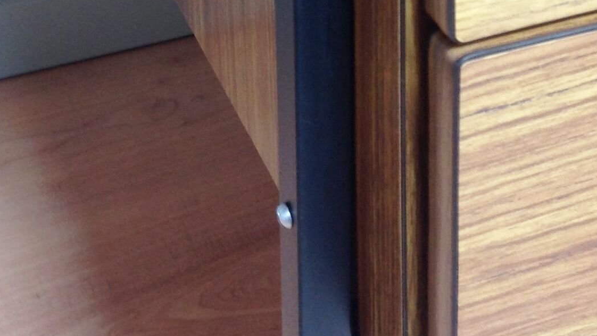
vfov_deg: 12.0
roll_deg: +2.6
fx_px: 1488
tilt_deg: -21.0
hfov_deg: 22.7
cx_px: 301
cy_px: -244
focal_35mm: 94
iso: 80
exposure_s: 1/15
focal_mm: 4.28
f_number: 2.4
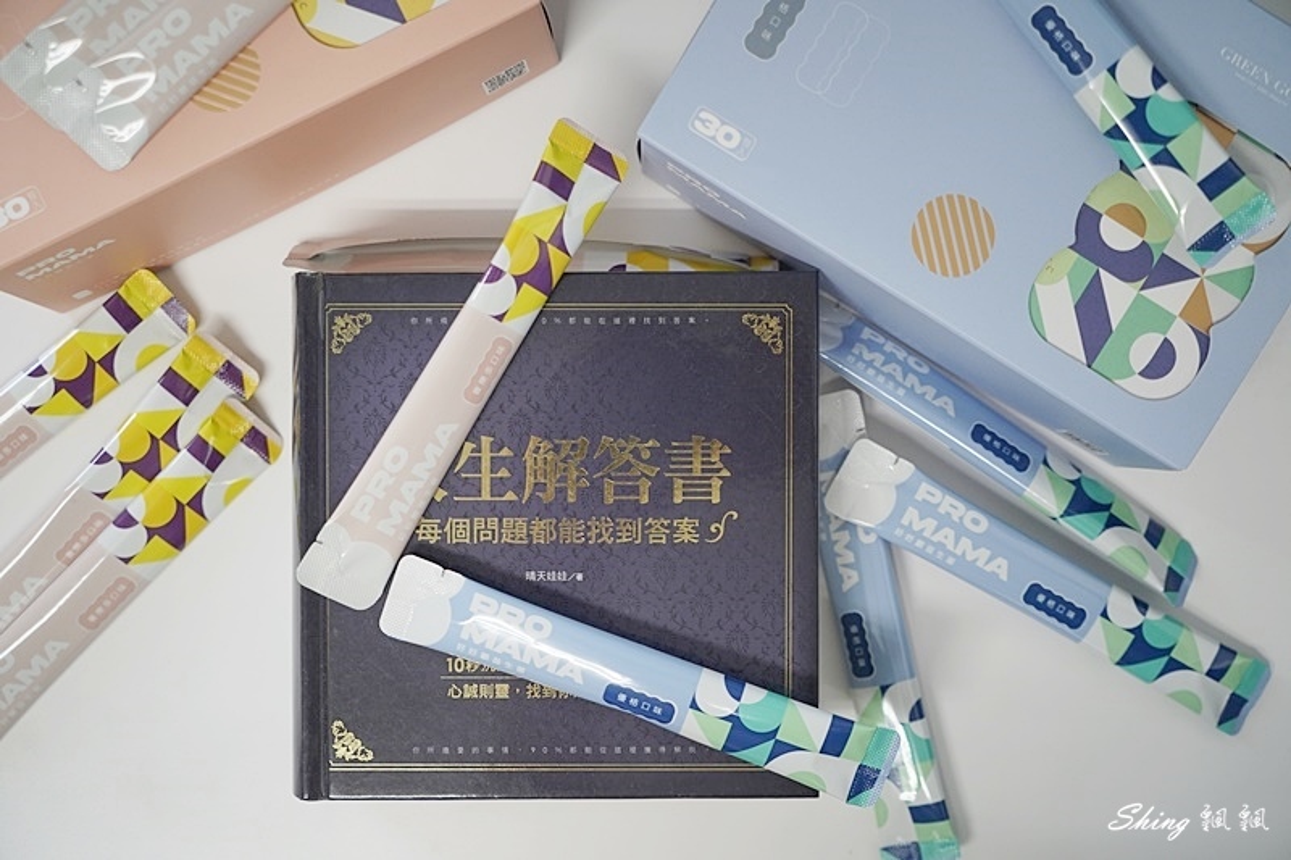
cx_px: 646
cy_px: 430
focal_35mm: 48
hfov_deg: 41.1
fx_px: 1721
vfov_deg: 28.1
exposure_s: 1/125
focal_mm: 48
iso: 800
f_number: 4
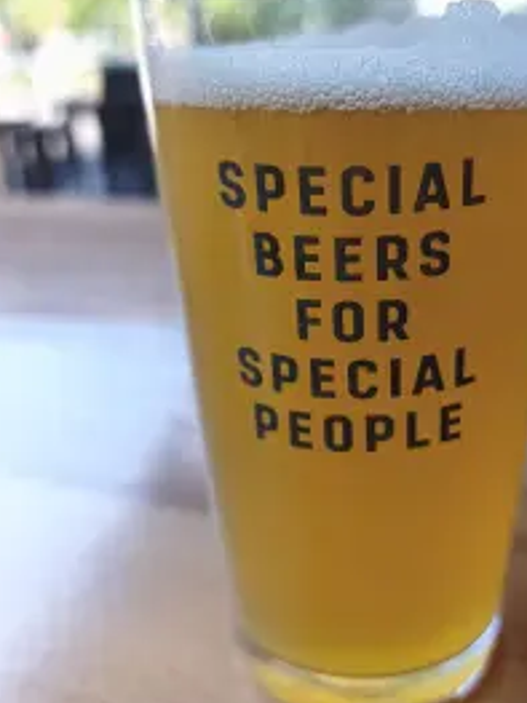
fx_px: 711
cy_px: 334
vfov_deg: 52.6
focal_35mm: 35
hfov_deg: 40.2
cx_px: 348
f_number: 1.7
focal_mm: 6.06
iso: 160
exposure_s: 1/100
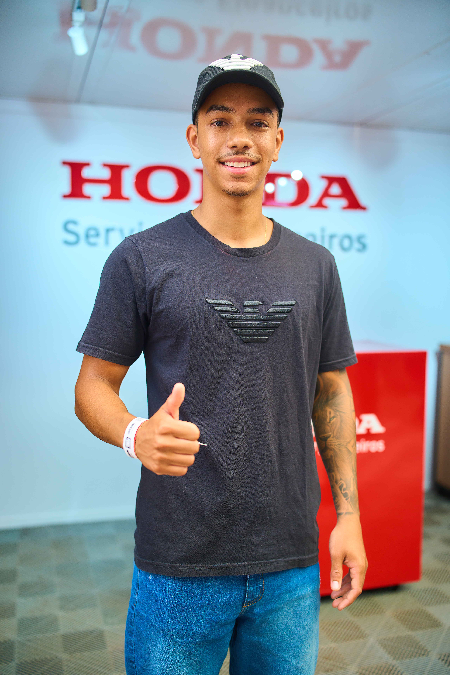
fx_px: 656
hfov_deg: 37.9
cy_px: 338
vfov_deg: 54.4
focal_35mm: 35
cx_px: 225
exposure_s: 1/200
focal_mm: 35
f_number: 2
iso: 320
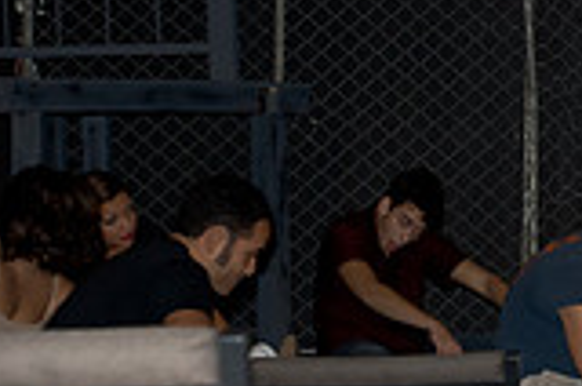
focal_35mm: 191
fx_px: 3079
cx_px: 822
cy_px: 147
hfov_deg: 10.5
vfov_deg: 7.2
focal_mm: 35
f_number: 4
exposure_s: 1/60
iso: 200
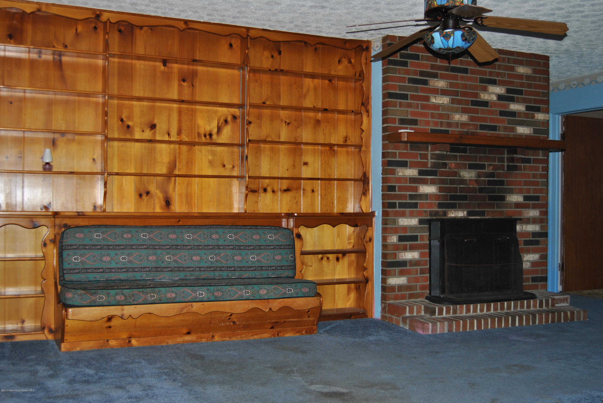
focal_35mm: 39
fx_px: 654
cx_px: 302
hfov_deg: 49.5
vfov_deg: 34.3
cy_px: 202
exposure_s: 1/60
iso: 200
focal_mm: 26
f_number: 4
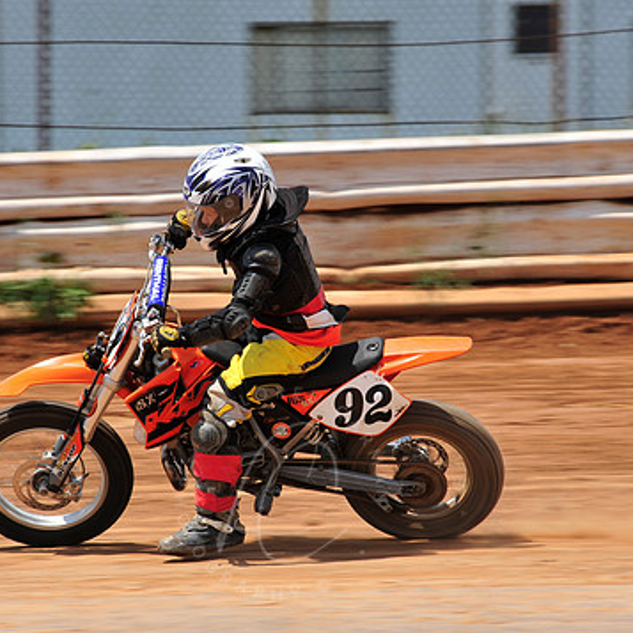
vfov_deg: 6.3
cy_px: 330
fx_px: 5710
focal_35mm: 276
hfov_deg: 6.3
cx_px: 280
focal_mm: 200
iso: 200
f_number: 10
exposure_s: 1/400
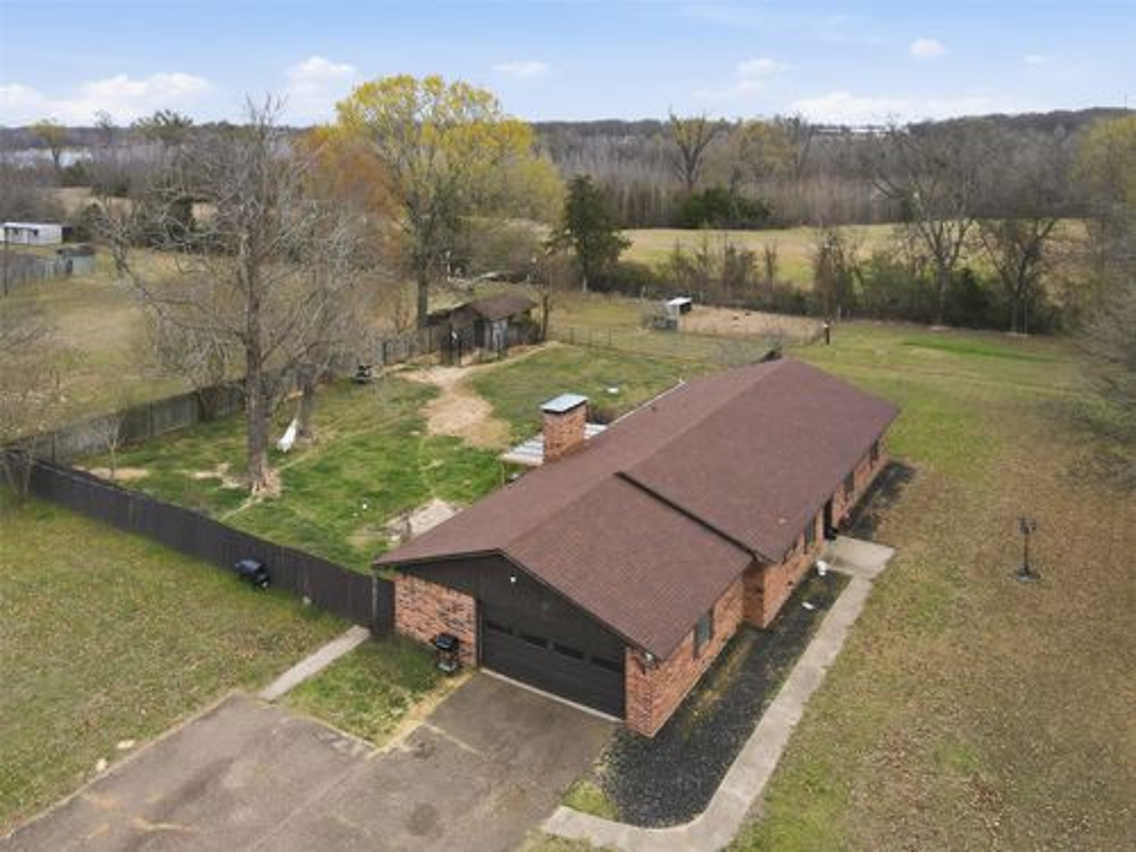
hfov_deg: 71.6
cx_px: 568
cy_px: 426
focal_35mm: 24
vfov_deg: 56.8
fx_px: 788
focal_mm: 4.5
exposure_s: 1/320
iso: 100
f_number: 2.8
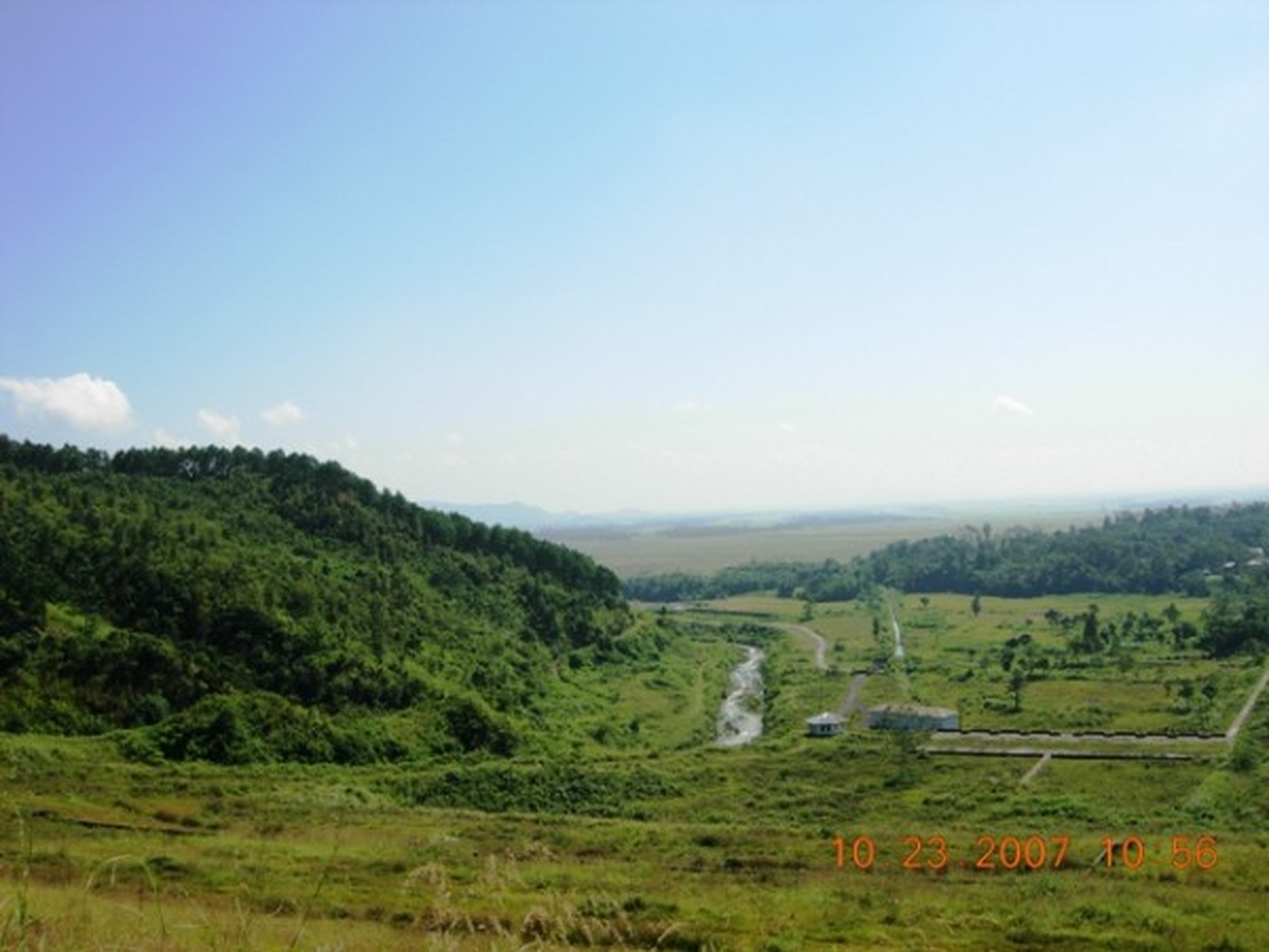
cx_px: 634
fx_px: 1320
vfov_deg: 39.7
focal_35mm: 36
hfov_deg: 51.4
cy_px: 476
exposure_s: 1/362
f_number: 6.1
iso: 50
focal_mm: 7.5
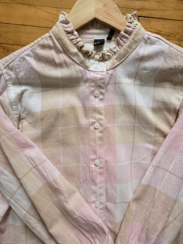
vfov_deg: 73.9
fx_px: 162
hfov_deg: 58.9
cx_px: 92
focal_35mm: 23
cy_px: 122
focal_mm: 5.4
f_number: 1.8
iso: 500
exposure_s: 1/120
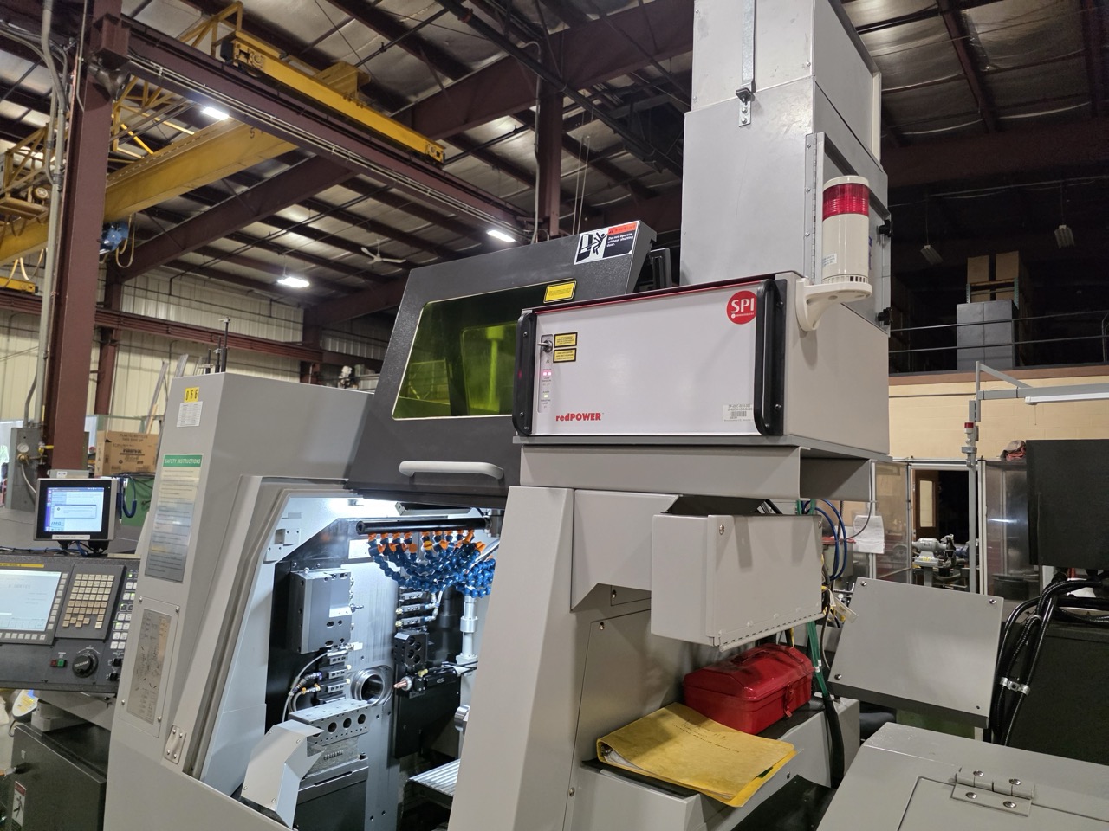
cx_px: 554
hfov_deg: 73.9
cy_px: 416
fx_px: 737
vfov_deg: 58.9
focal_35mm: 23
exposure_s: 1/120
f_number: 1.7
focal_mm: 6.3
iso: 640
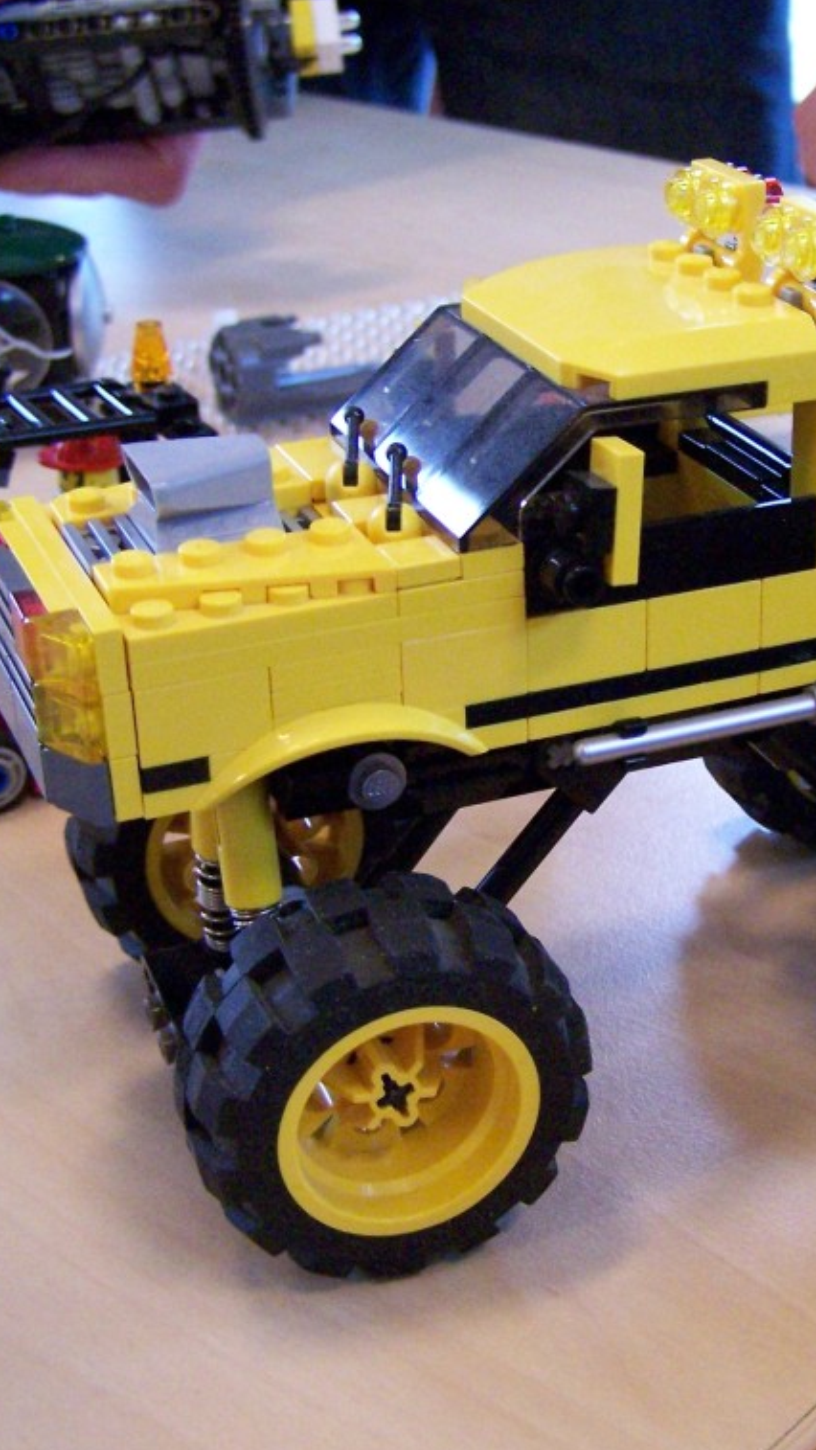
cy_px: 726
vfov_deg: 37.2
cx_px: 678
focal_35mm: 56
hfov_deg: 21.1
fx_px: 2153
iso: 400
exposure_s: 1/60
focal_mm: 6.3
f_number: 2.8
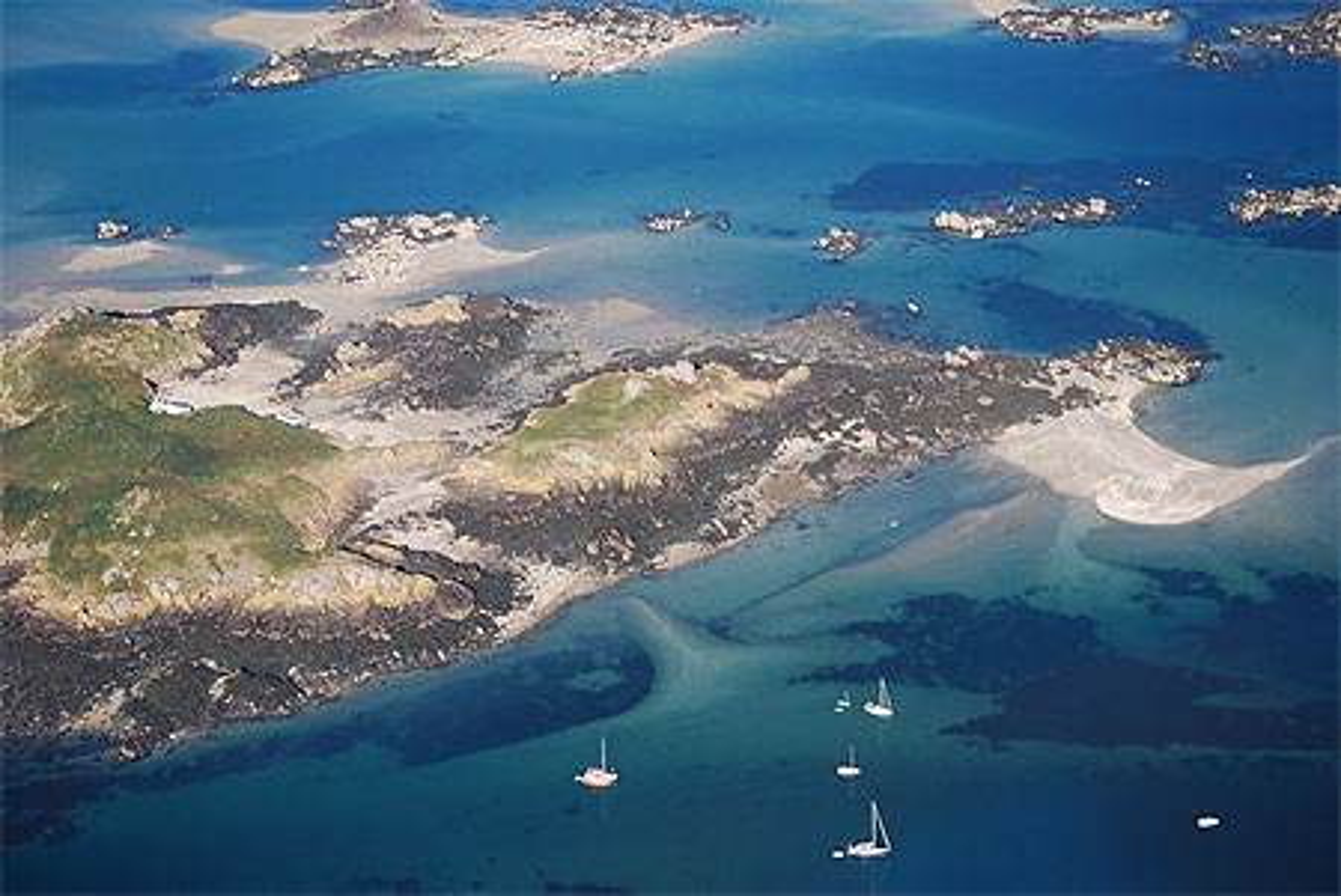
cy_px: 448
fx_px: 3468
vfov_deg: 14.7
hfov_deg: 21.9
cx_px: 670
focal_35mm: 93
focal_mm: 62
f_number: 5.6
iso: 200
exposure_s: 1/500
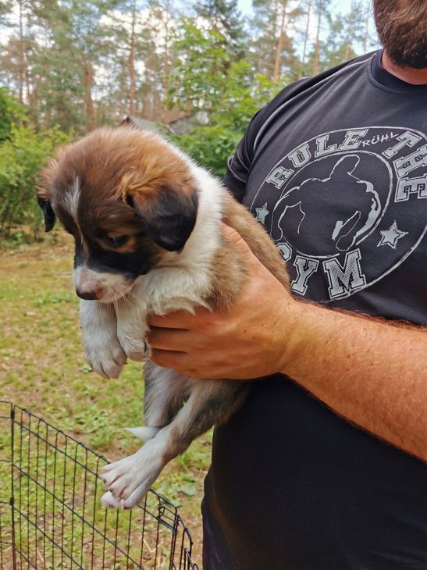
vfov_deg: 65.3
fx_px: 444
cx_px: 214
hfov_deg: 51.3
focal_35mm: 27
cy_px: 285
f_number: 1.6
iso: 50
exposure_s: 1/610
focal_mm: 5.56
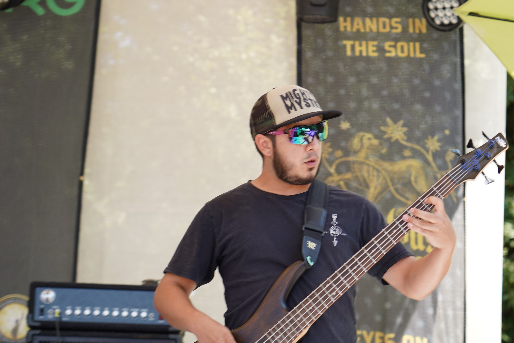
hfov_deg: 16.0
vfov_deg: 10.7
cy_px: 183
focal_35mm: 128
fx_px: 1827
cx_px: 328
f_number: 4.5
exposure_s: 1/200
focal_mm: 82
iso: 100
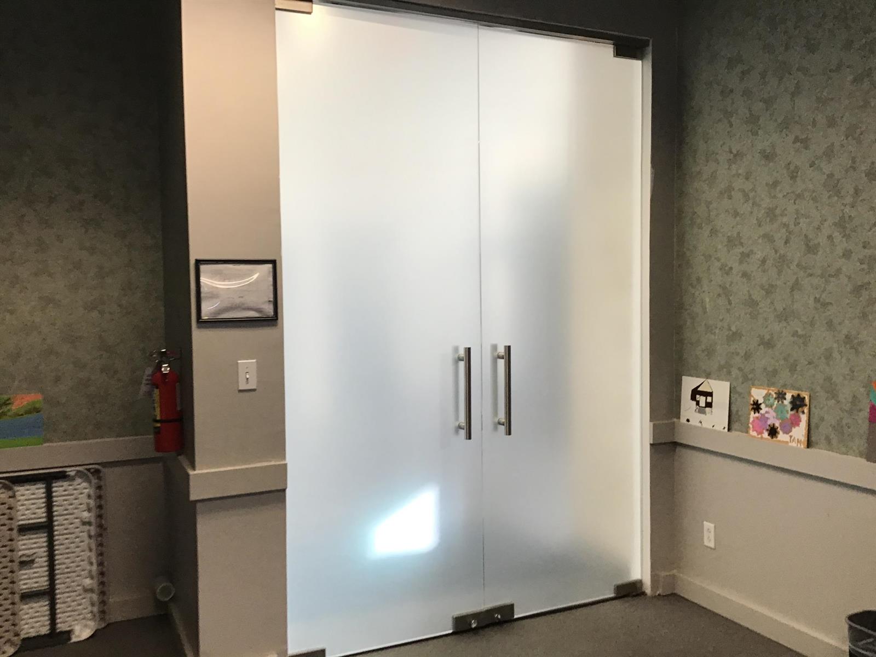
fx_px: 784
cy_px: 328
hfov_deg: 58.4
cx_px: 438
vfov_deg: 45.4
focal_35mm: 31
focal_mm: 3.3
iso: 50
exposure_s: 1/30
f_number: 2.4
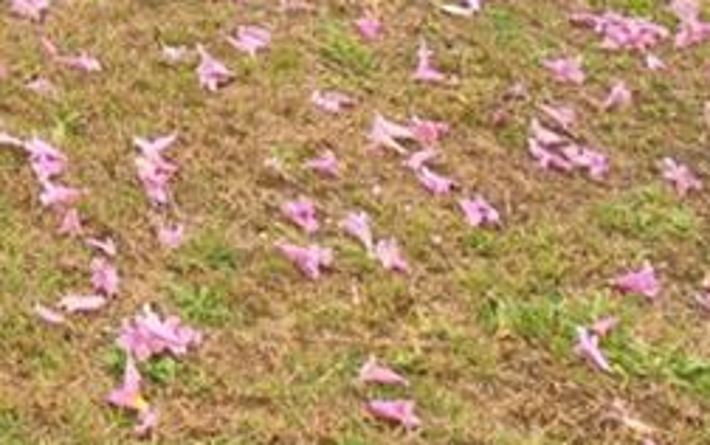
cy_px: -955
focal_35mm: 97
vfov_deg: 9.8
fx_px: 1879
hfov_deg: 18.5
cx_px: -406
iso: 100
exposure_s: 1/250
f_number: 8
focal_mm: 10
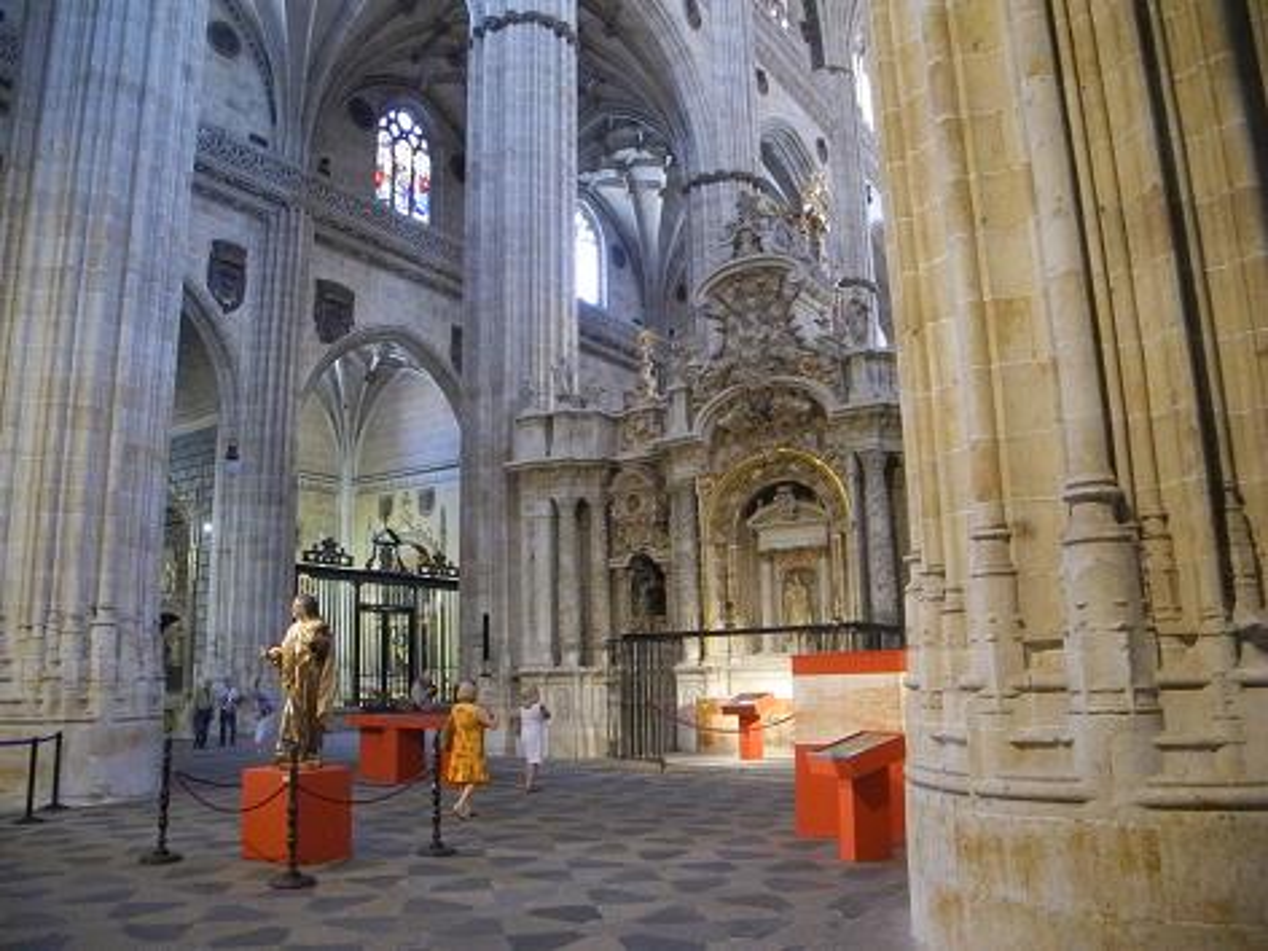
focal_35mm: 28
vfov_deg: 49.7
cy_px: 476
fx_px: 1026
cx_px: 634
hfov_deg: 63.4
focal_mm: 6
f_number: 2.8
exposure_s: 1/30
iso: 1600
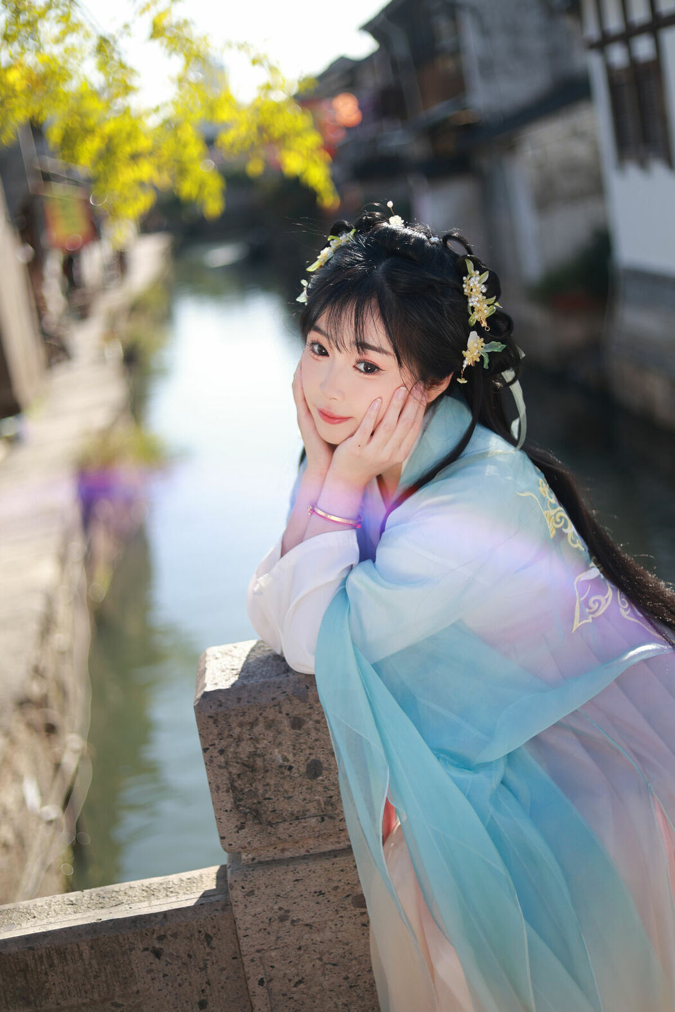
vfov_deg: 40.3
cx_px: 338
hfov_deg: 27.5
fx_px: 1378
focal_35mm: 49
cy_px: 506
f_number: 1.8
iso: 100
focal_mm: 50
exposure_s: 1/1600
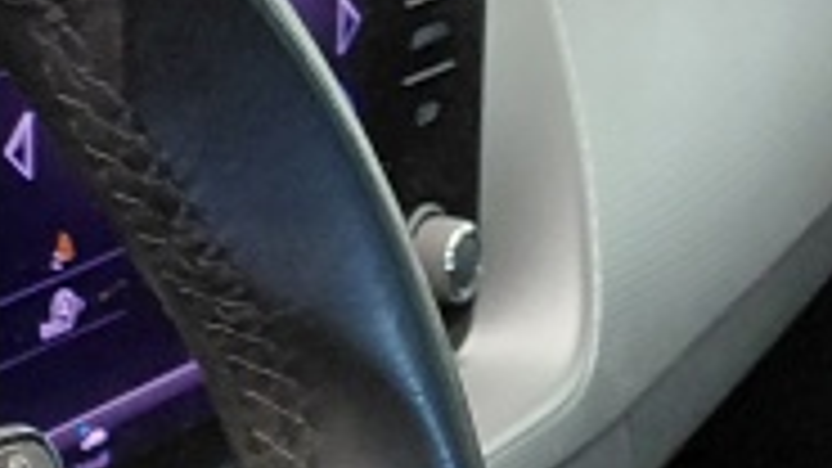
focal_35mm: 150
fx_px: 3309
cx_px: -1048
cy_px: 839
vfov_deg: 7.8
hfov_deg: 12.0
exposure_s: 1/50.1
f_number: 1.8
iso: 400
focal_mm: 4.69
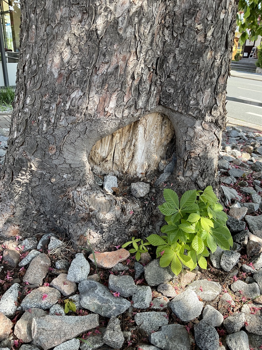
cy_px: 175
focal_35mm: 29
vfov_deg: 61.7
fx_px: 293
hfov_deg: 48.2
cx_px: 131
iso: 16
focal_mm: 3
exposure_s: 1/242
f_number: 1.8
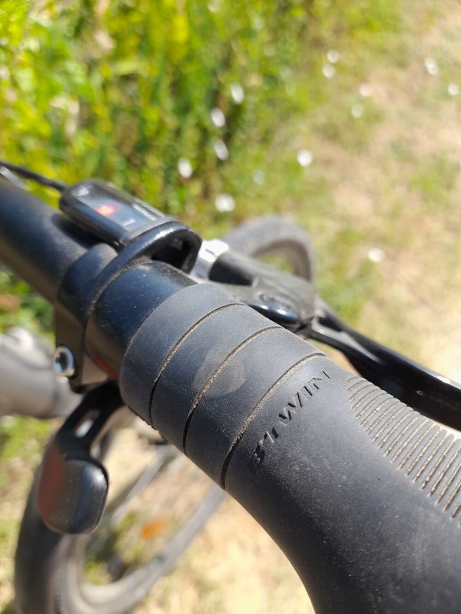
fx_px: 444
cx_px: 230
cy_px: 307
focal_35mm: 25
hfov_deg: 54.9
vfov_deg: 69.4
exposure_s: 1/236
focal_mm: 4.6
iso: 20
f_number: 2
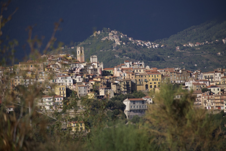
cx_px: 113
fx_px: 1883
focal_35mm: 300
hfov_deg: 6.9
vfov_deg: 4.6
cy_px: 76
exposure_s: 1/1100
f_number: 5.6
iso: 160
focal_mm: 200
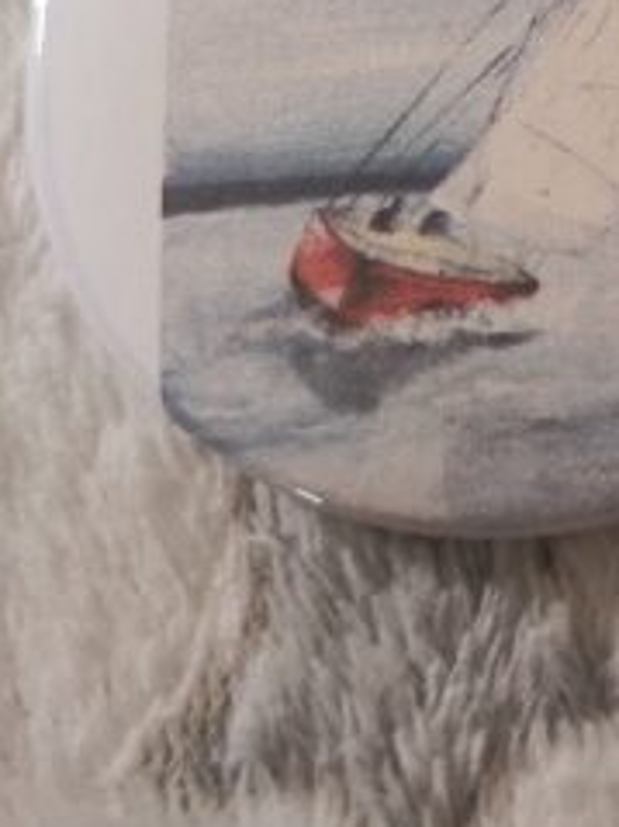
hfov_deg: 13.1
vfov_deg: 18.6
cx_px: 1075
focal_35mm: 103
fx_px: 2458
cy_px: -14
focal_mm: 5.59
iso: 227
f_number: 1.88
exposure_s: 1/100
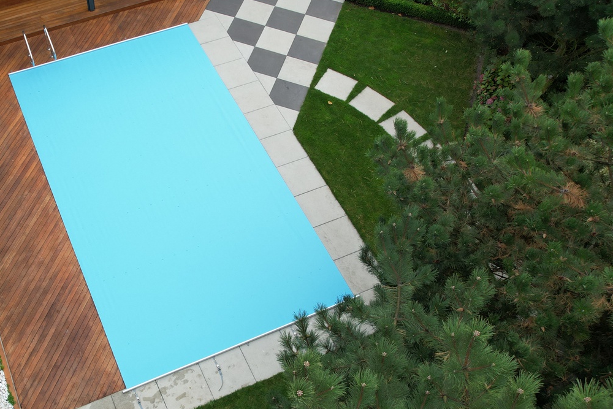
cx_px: 184
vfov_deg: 39.7
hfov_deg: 55.5
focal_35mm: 33
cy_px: 259
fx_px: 562
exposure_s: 1/350
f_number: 2.8
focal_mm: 8.38
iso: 110
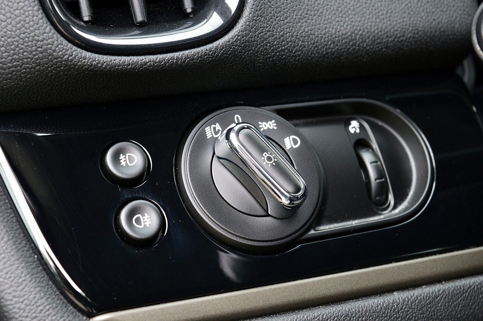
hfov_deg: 28.1
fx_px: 965
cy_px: 160
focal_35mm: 72
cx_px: 242
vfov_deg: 18.9
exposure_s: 1/60
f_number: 8
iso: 720
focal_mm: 48
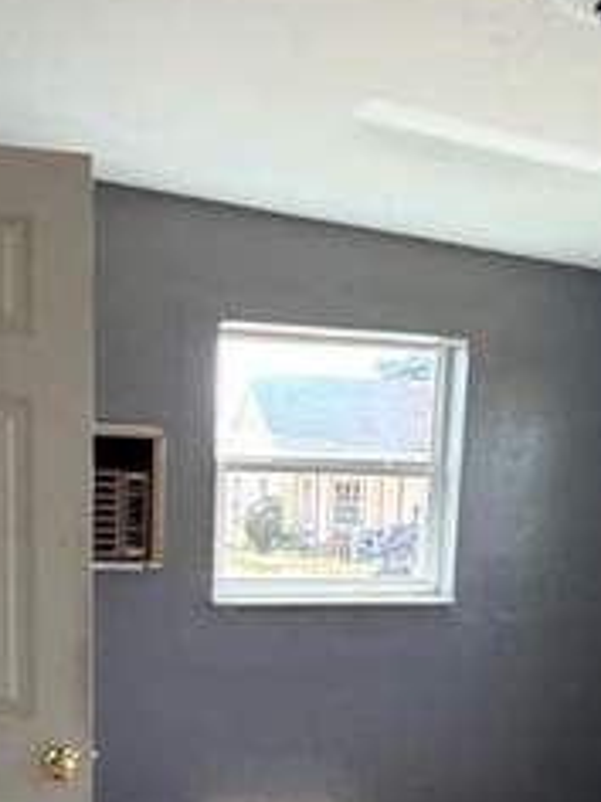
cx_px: 217
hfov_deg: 37.4
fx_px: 880
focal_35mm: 38
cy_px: 656
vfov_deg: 46.1
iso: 160
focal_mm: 2.22
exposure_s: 1/121
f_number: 2.2
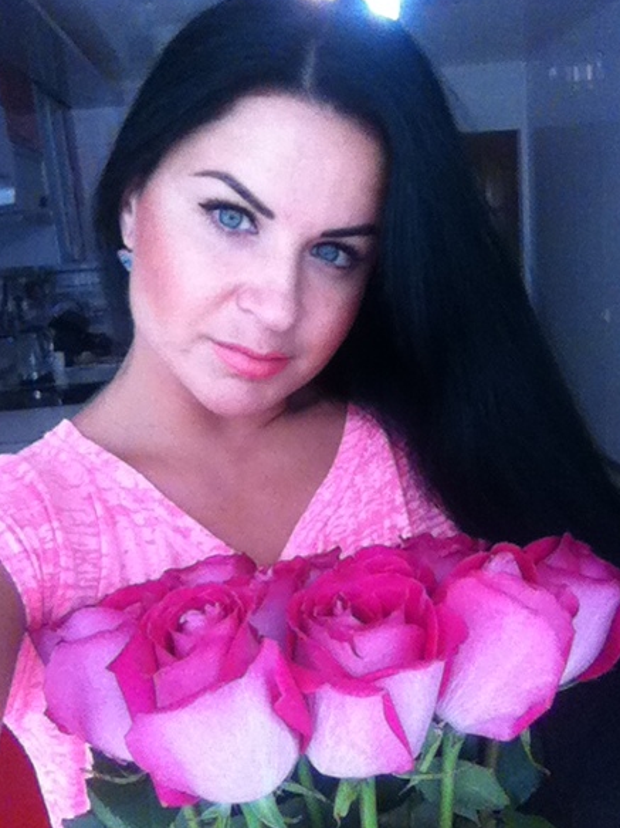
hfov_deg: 39.6
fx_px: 860
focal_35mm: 36
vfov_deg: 51.4
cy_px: 408
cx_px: 308
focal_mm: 3.85
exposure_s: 1/120
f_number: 2.4
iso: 250
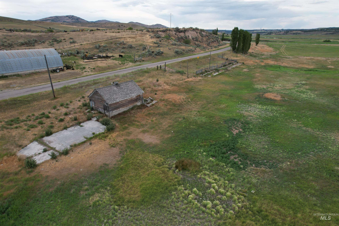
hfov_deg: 78.6
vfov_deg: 57.2
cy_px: 113
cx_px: 170
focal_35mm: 22
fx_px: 207
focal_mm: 8.38
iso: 200
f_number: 2.8
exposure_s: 1/800
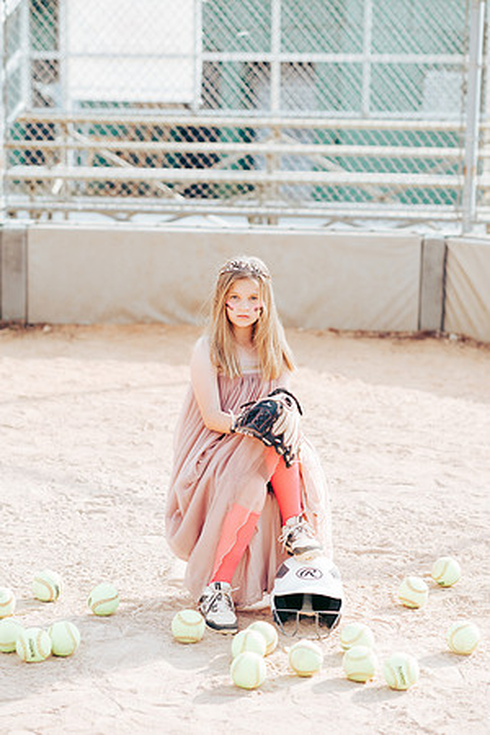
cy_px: 368
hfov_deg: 16.1
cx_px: 245
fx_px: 1735
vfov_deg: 23.9
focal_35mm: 85
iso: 160
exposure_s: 1/640
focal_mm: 85
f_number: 2.8
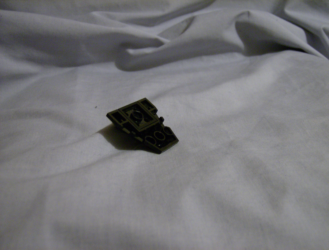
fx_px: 363
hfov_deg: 48.8
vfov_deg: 38.0
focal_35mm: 38
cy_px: 125
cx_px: 164
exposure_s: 1/13.6
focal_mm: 6.4
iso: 200
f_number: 2.9
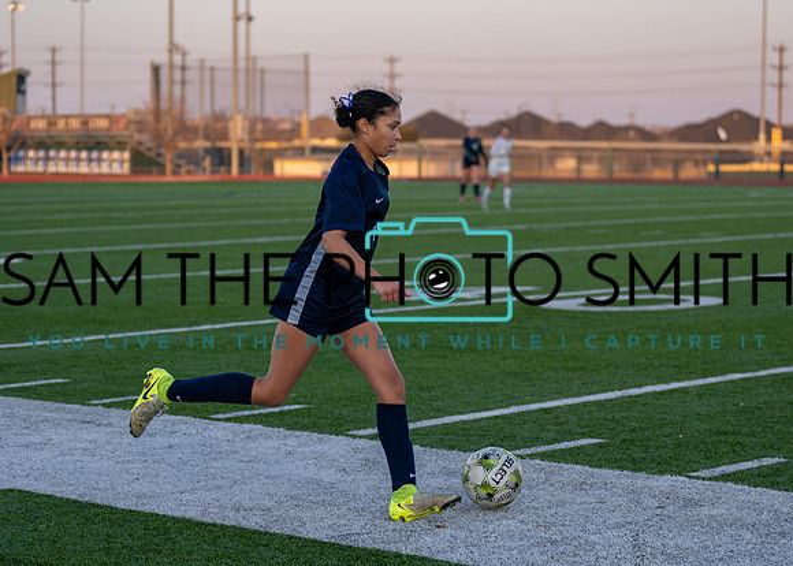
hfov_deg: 21.4
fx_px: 2094
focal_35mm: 93
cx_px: 368
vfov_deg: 15.4
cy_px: 336
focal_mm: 70
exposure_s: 1/1600
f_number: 2.8
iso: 400
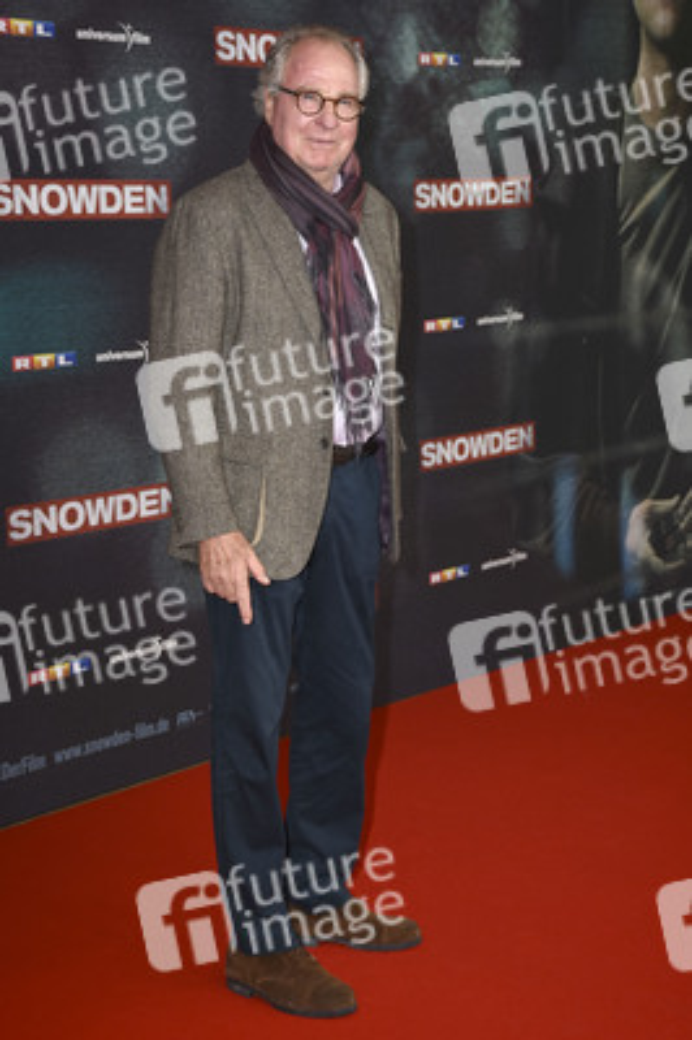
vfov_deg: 29.9
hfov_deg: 20.1
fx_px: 1949
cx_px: 346
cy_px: 520
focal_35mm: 68
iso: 400
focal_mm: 45
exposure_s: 1/250
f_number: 5.6
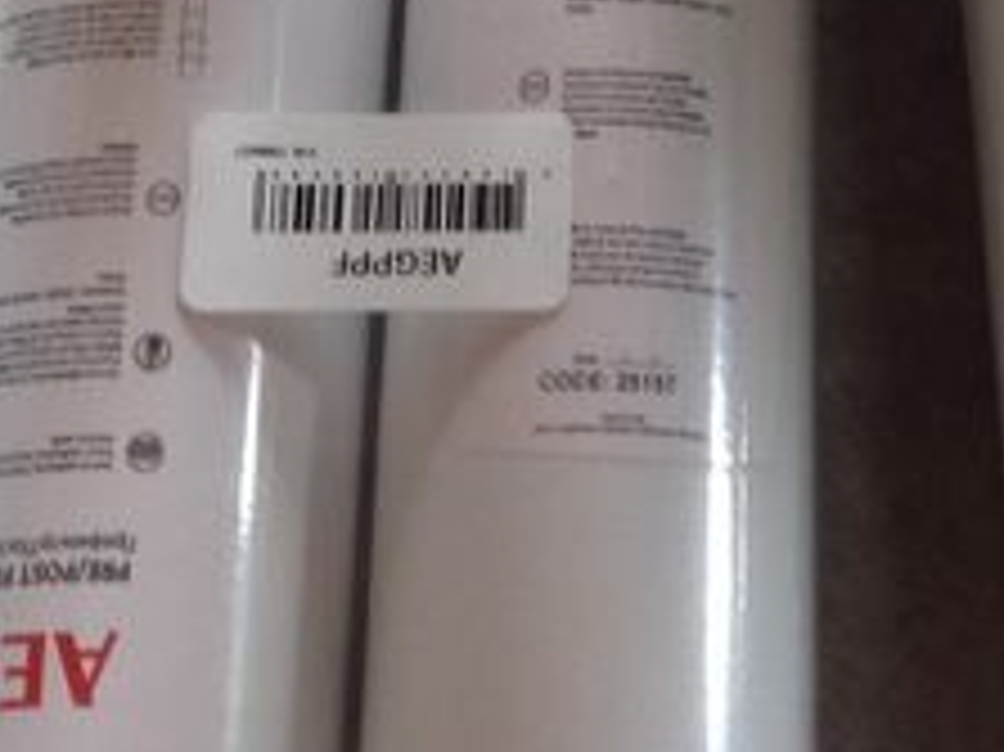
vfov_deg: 8.8
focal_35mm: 157
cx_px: 806
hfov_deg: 12.5
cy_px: -907
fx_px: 4551
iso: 50
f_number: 2.4
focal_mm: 4.28
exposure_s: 1/15
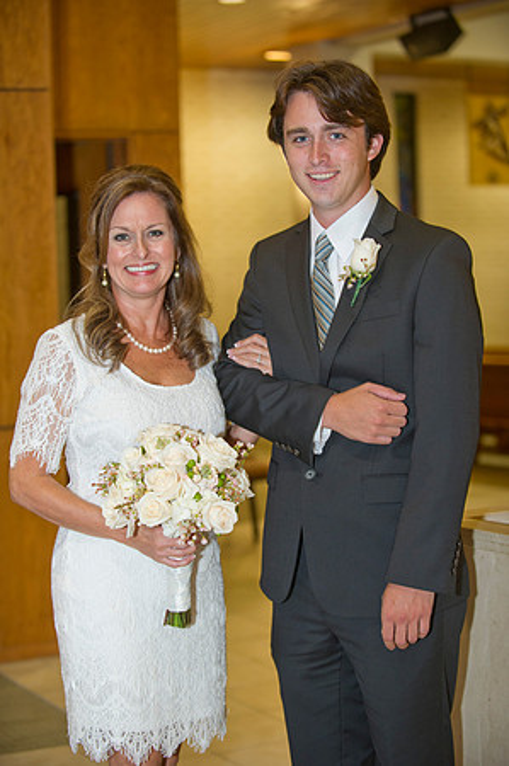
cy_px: 383
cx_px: 254
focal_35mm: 70
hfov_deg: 19.4
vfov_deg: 28.9
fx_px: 1488
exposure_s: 1/100
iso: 1600
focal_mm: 70
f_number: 2.8
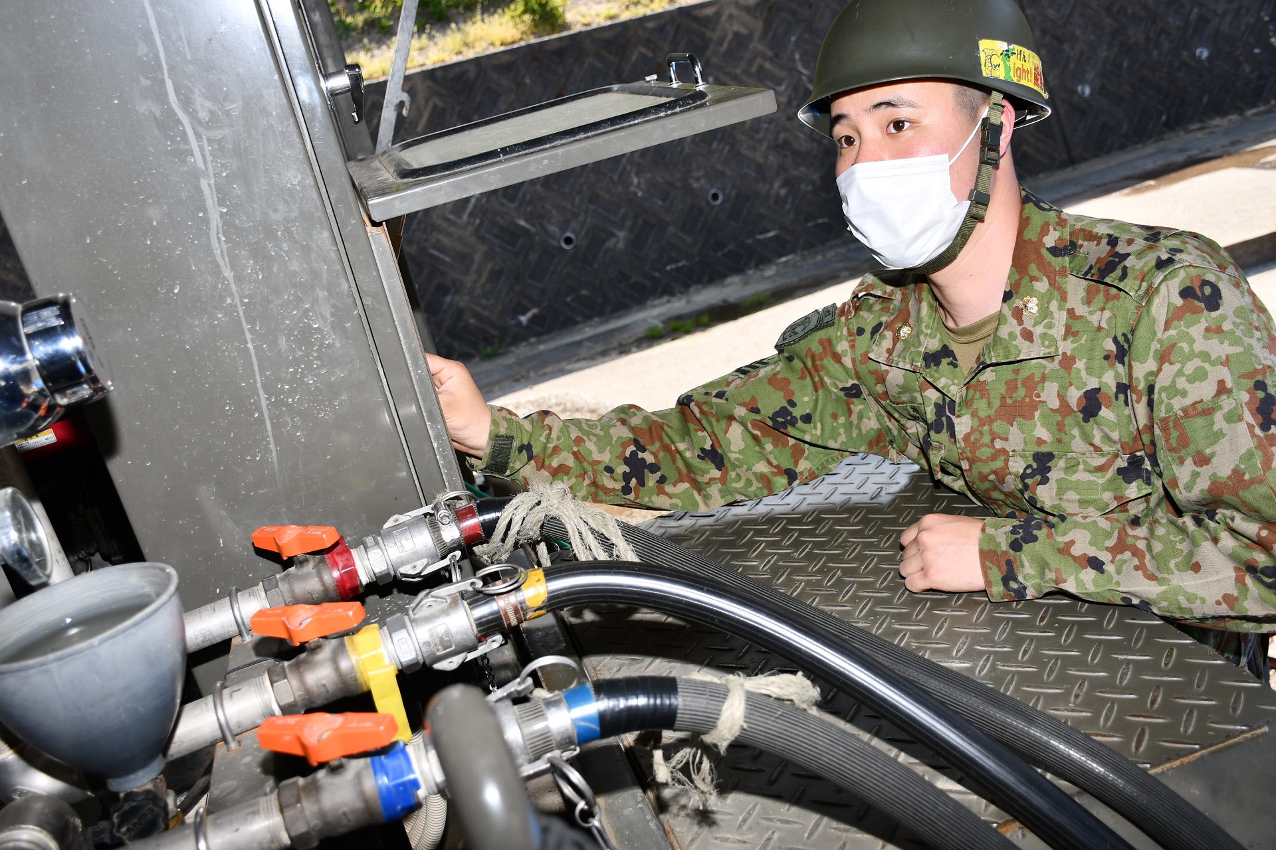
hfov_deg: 55.8
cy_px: 425
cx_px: 638
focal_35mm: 34
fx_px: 1205
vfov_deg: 38.9
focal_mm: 23
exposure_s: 1/320
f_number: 5.6
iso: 100
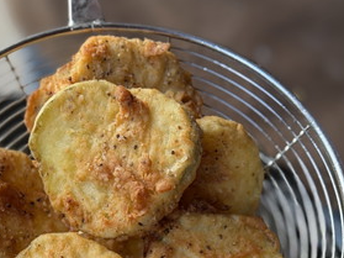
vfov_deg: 13.1
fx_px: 1113
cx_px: 32
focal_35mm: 112
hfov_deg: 17.3
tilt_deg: -47.2
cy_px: 254
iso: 50
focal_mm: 6.76
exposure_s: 1/149
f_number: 1.78
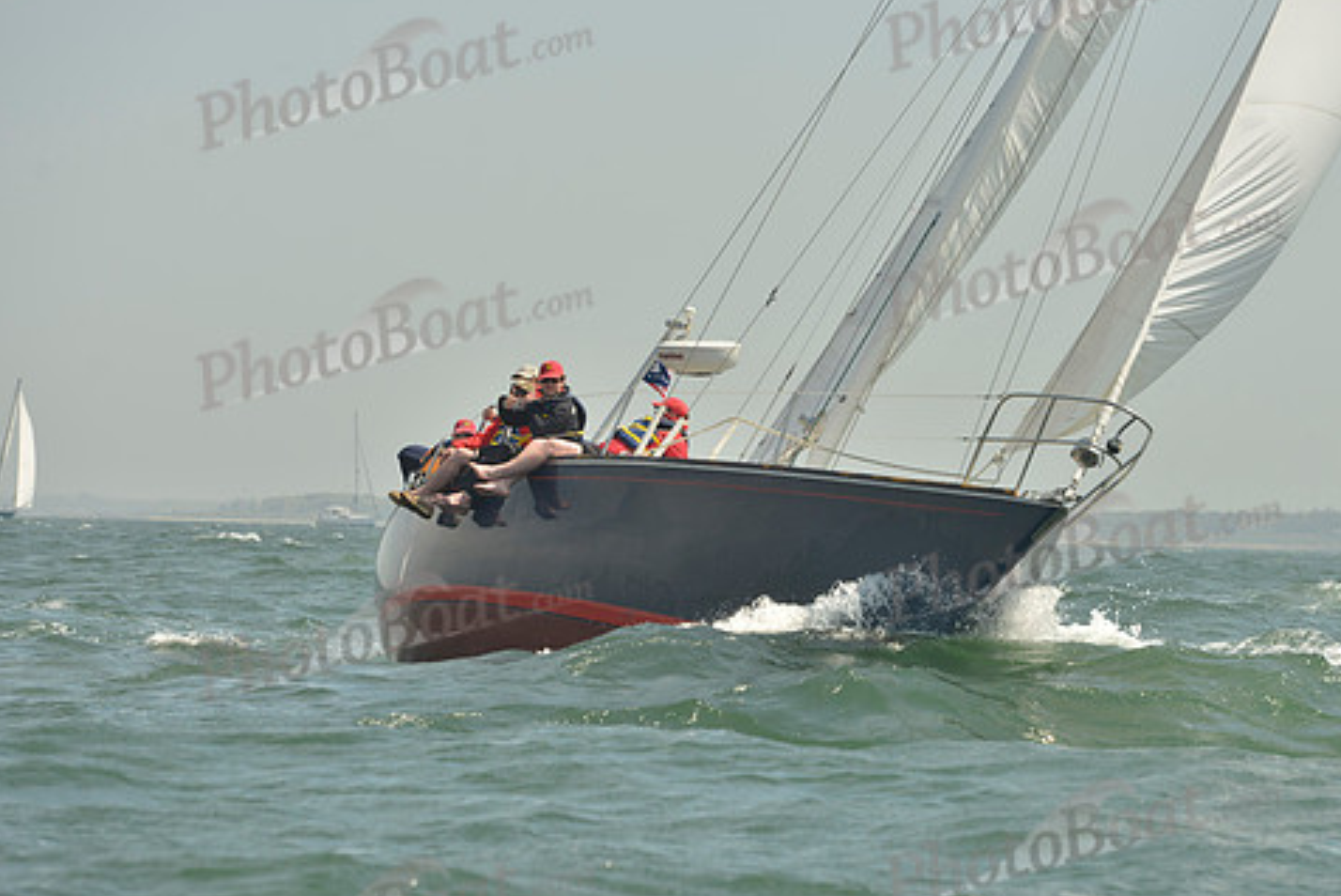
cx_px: 741
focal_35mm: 195
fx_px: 7268
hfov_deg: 10.5
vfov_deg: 7.1
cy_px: 444
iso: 200
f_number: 6.3
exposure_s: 1/1250
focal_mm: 160
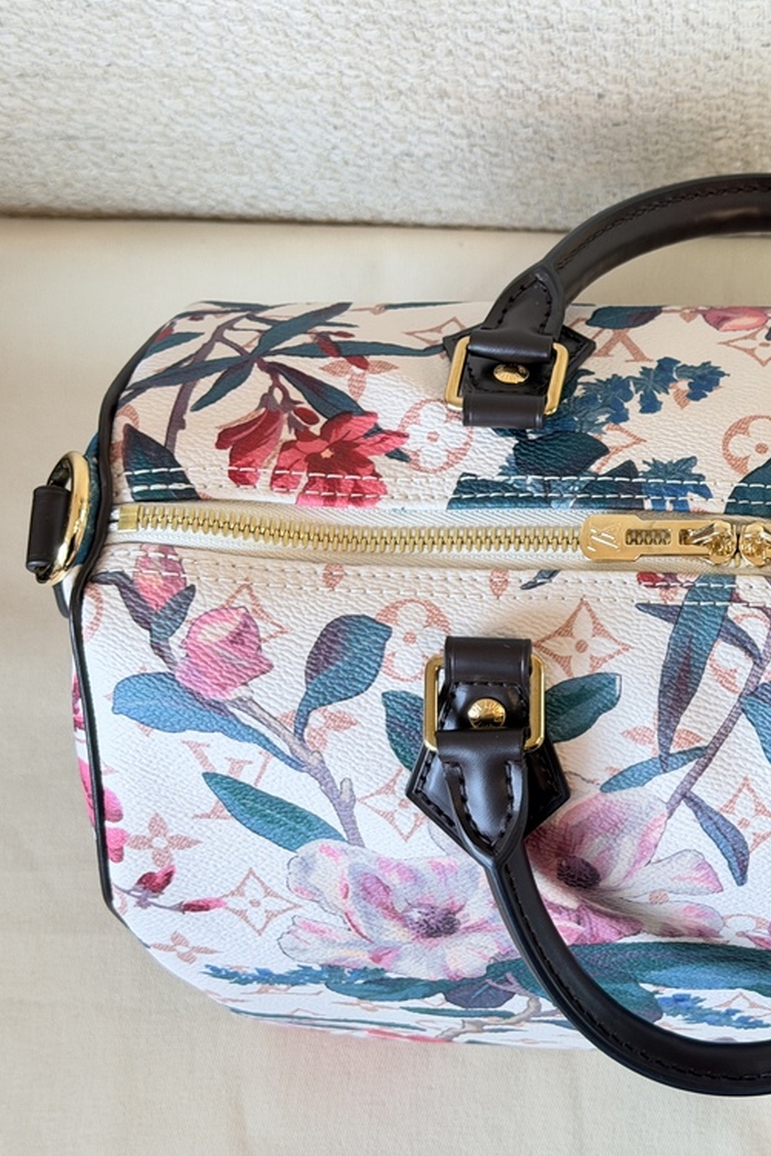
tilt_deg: -70.1
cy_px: 577
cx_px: 751
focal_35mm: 67
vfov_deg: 30.1
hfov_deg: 19.8
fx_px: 2151
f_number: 1.78
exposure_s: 1/50
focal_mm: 6.76
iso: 160
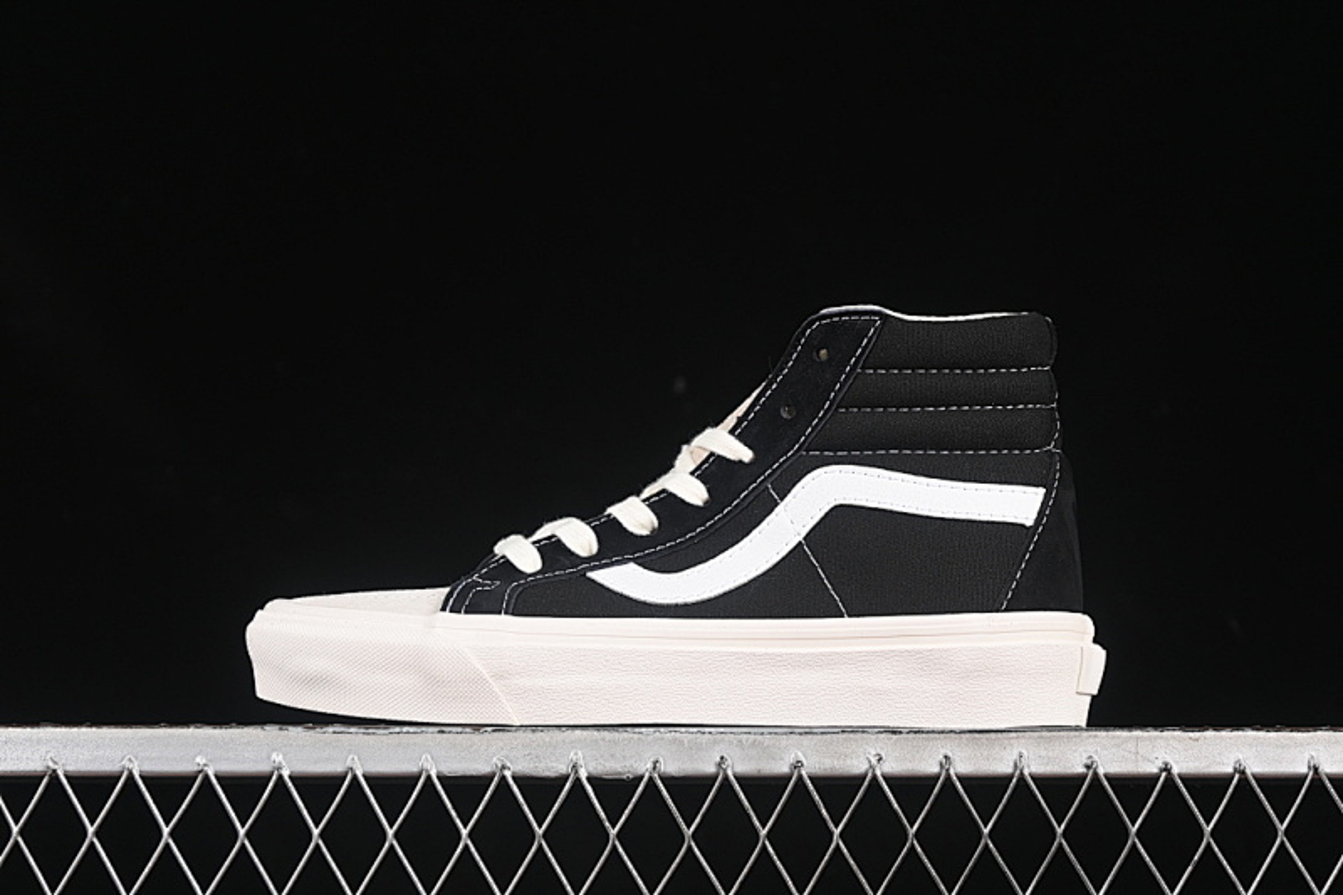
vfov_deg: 18.2
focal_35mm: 75
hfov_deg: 27.0
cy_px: 448
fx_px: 2797
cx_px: 672
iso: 160
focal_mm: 50
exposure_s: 1/60
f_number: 6.3
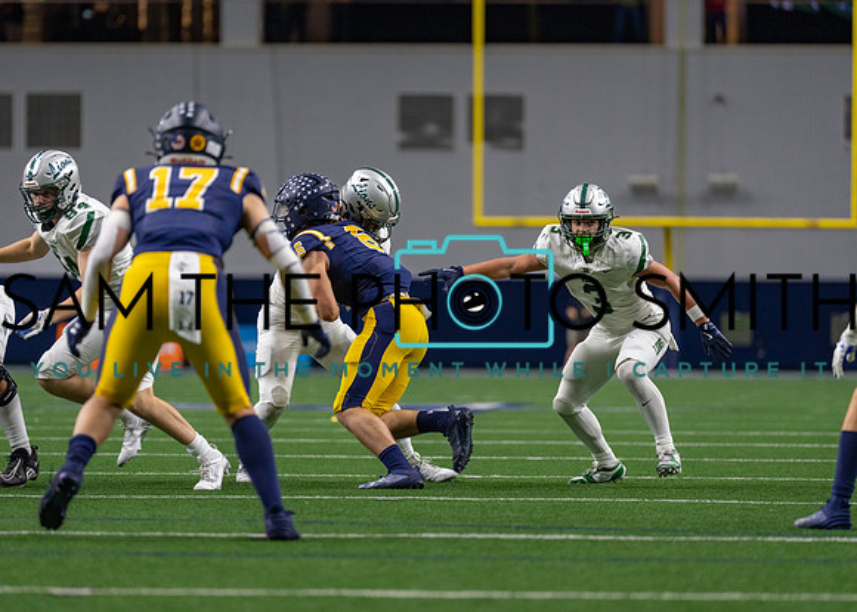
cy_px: 285
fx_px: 5813
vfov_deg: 6.0
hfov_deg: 8.4
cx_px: 383
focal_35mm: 239
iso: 2000
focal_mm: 200
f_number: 2.8
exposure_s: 1/1000
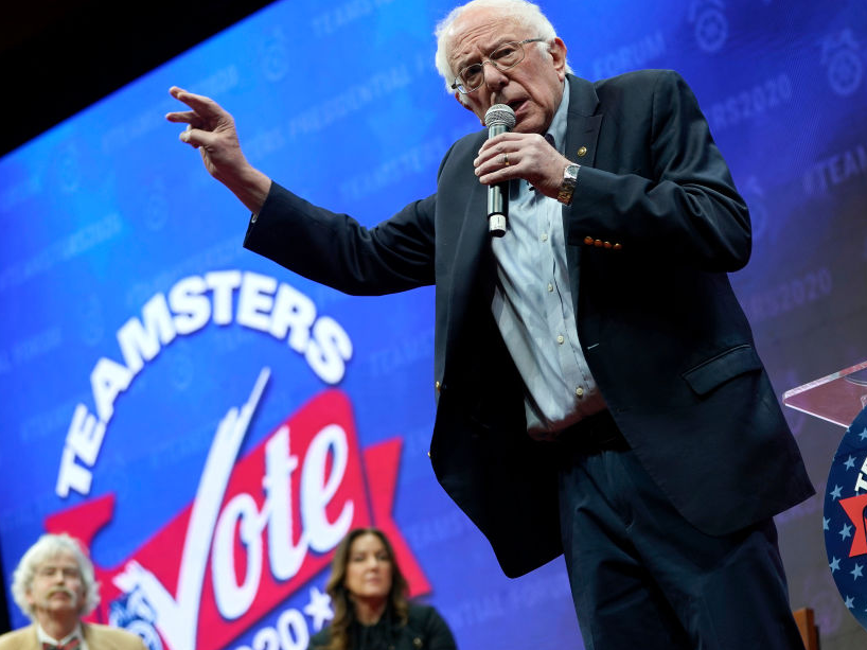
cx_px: 336
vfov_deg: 12.5
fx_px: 2955
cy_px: 302
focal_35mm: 118
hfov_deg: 16.7
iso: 250
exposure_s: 1/125
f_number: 4
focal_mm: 98
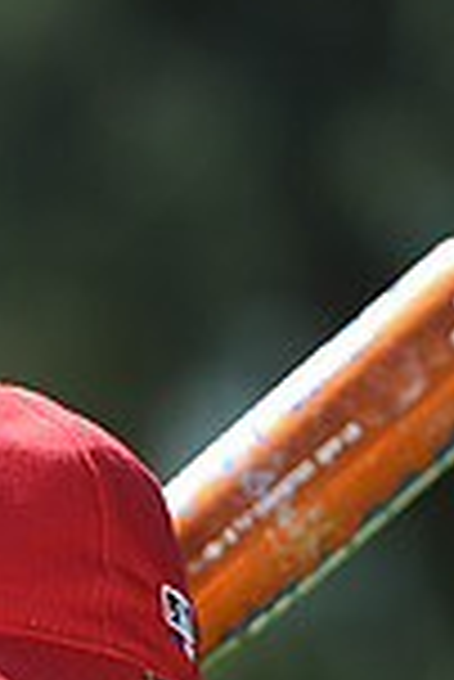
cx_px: -184
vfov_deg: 3.1
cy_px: 1103
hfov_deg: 2.1
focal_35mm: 671
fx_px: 12663
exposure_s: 1/800
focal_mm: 175
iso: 200
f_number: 4.5
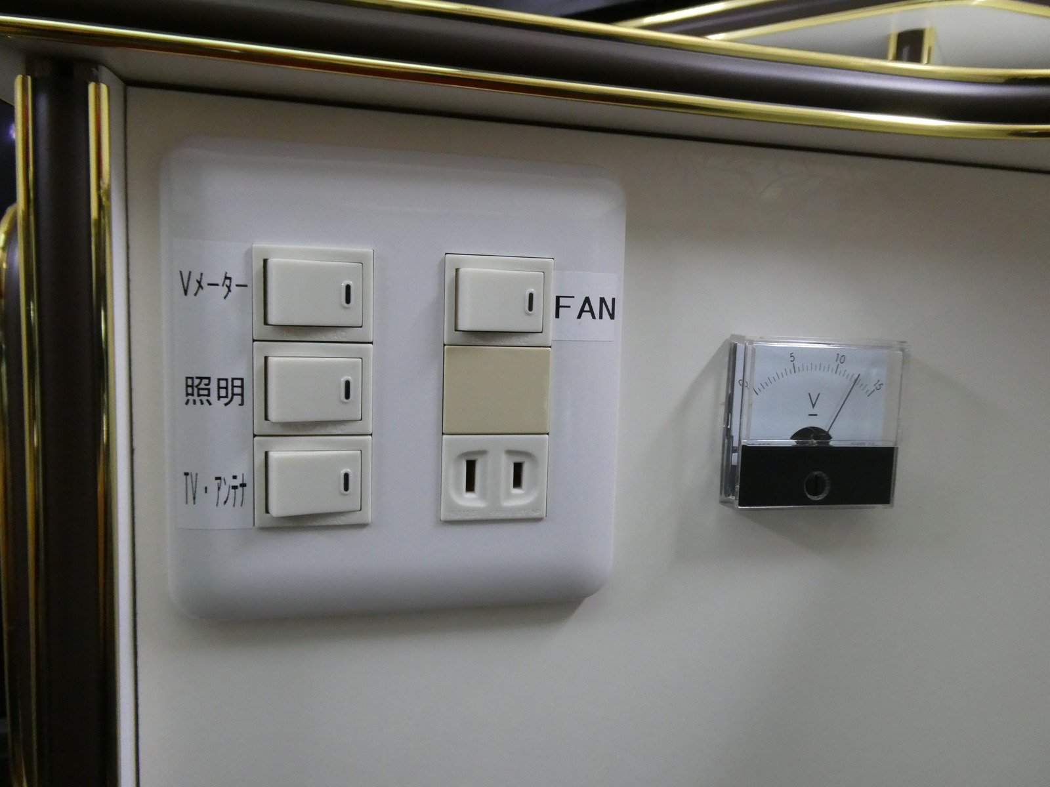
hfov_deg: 71.6
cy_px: 394
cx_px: 525
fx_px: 728
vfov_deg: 56.8
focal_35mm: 24
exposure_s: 1/60
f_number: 3.3
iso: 640
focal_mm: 4.3
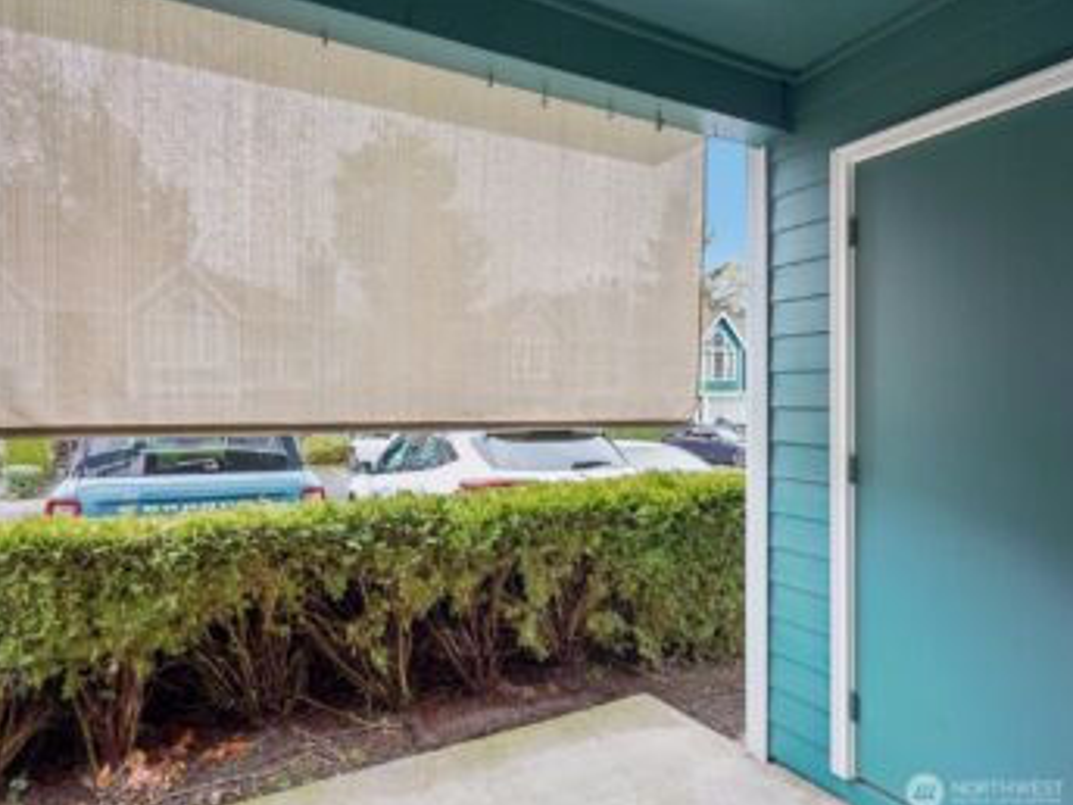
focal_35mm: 19
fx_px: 589
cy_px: 404
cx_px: 462
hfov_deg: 84.2
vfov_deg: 68.7
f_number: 8
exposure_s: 1/60
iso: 400
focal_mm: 17
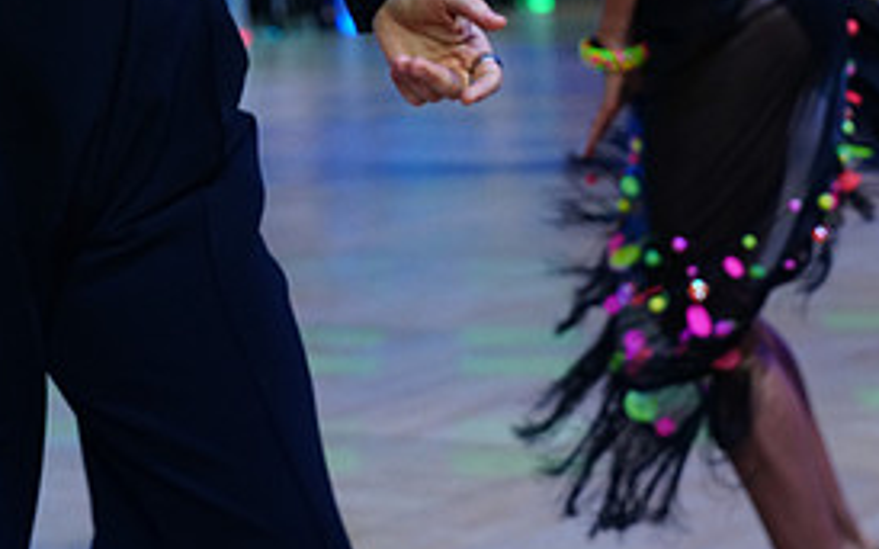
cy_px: -250
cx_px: 277
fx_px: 2634
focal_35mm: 110
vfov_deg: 11.4
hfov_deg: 18.9
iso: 2500
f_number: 4
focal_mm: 51
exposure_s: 1/400
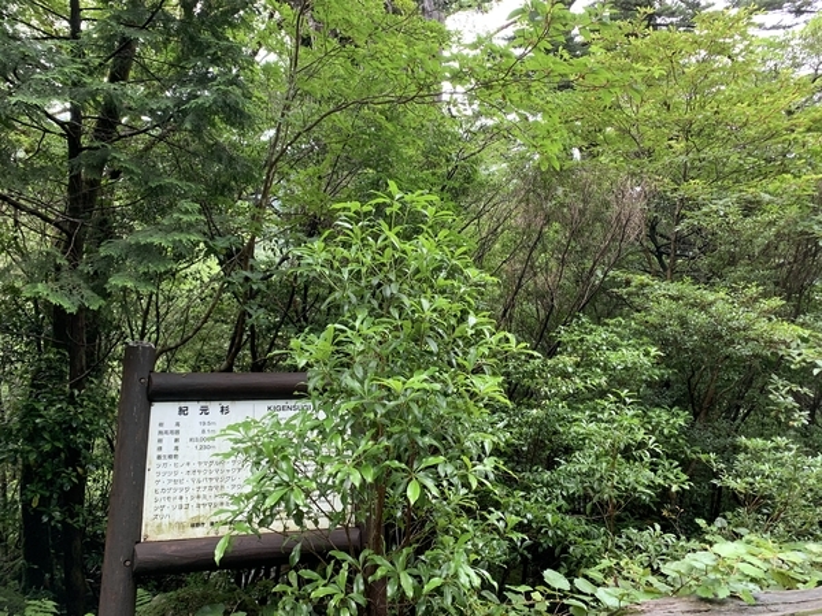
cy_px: 308
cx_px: 411
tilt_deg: -1.3
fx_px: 617
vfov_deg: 53.1
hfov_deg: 67.3
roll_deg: -3.3
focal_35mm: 26
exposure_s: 1/121
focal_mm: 4.25
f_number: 1.8
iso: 80
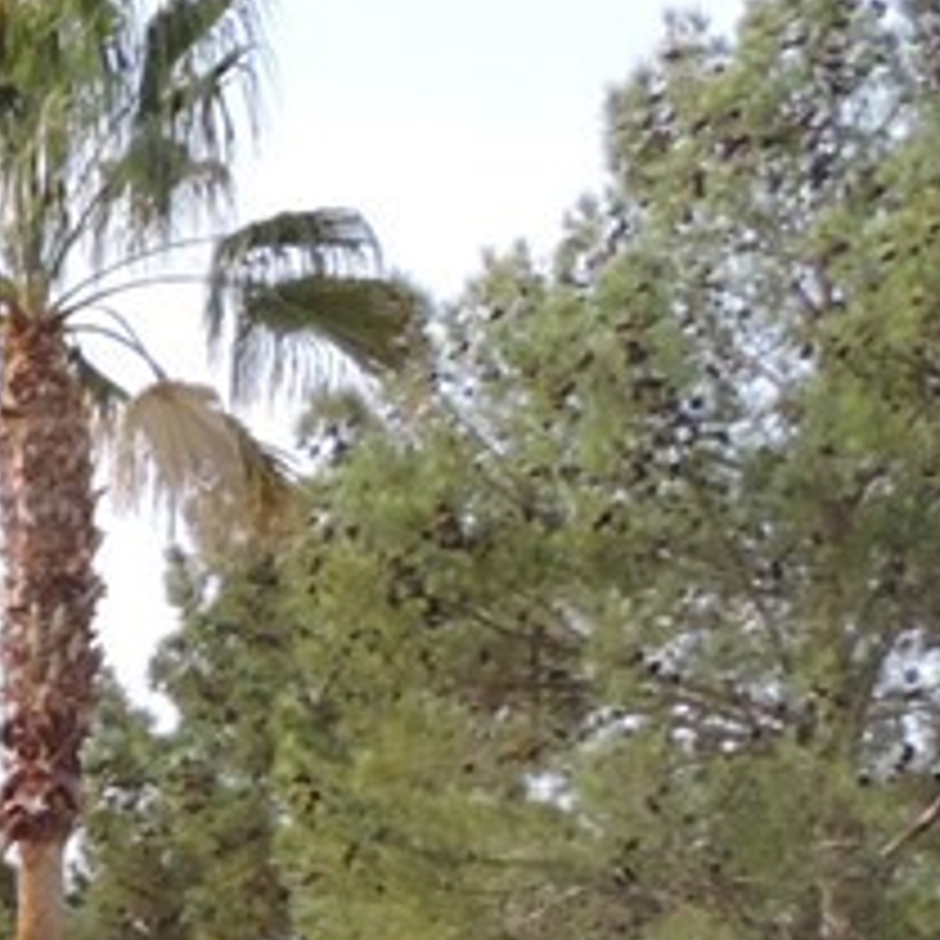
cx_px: -895
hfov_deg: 11.2
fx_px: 4393
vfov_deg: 11.8
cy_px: 1349
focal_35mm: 143
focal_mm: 5.8
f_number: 3.2
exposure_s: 1/2000
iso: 400
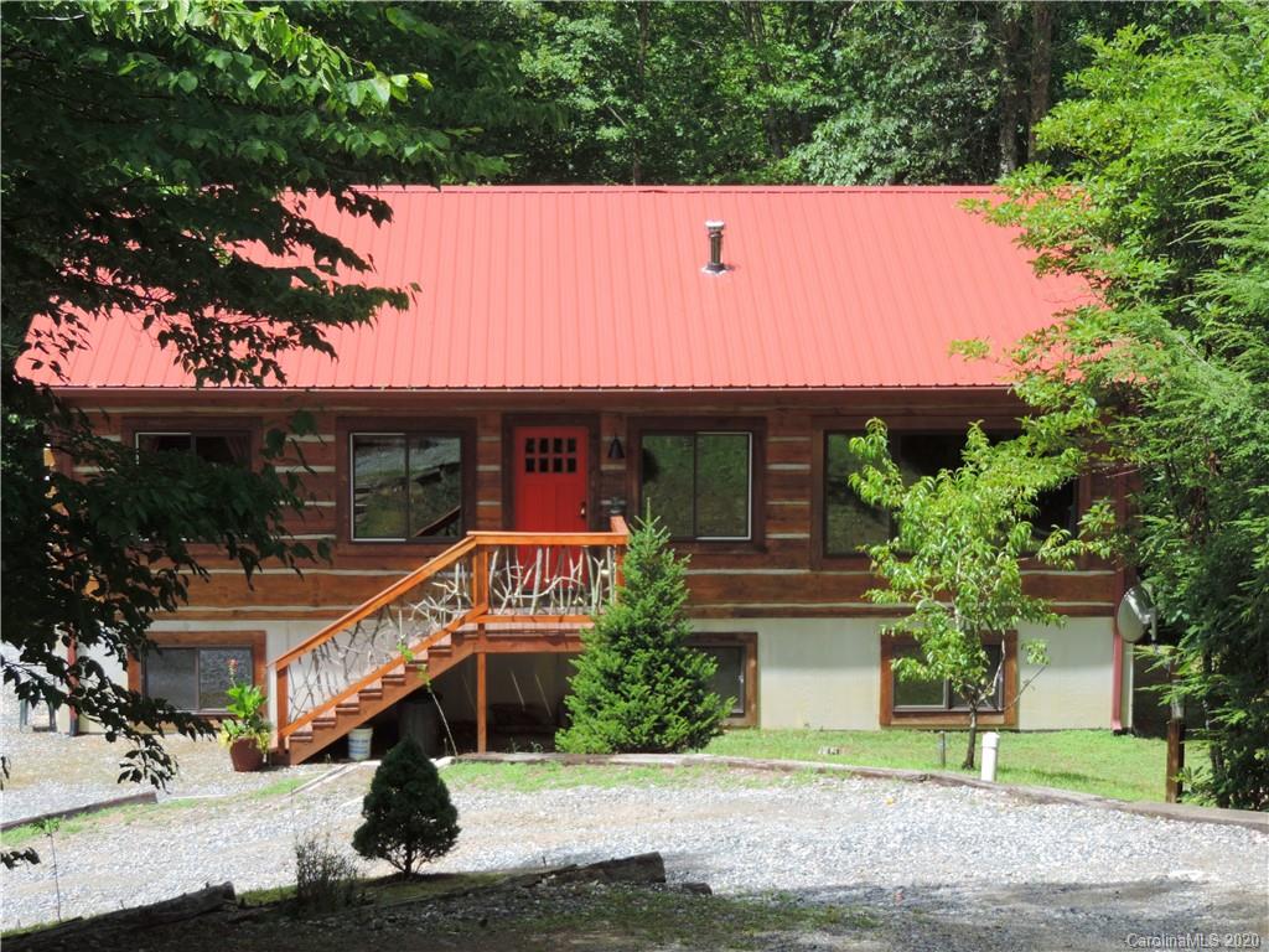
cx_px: 634
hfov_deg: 26.0
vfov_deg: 19.6
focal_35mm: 75
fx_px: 2749
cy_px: 476
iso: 80
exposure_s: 1/320
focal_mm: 13.3
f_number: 3.9
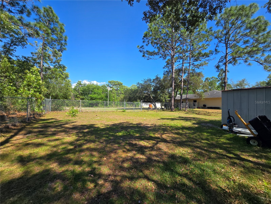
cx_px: 136
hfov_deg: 106.2
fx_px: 102
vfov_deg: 89.9
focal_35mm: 13
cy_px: 102
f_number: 2.2
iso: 50
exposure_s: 1/1011
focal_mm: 2.2
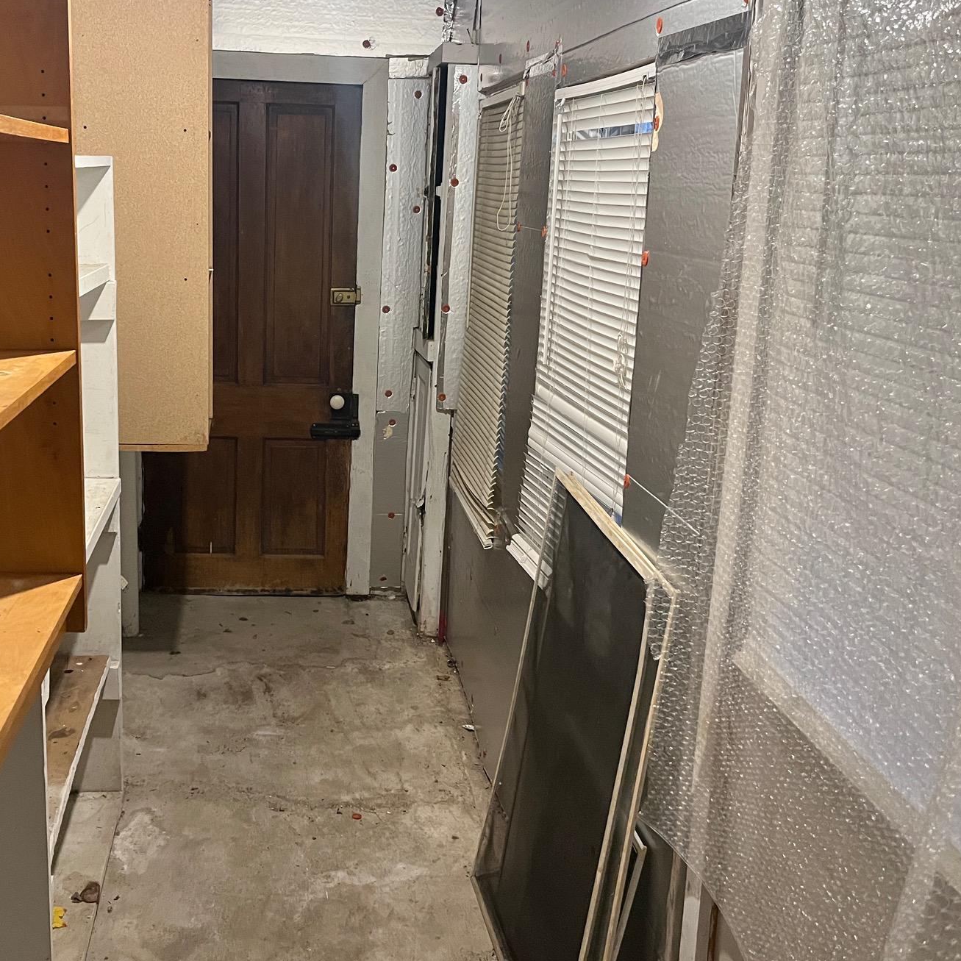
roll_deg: -0.2
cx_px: 329
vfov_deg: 45.9
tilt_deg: -11.0
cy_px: 398
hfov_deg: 45.4
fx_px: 1131
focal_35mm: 36
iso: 500
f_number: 1.6
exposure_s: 1/60
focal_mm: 5.1
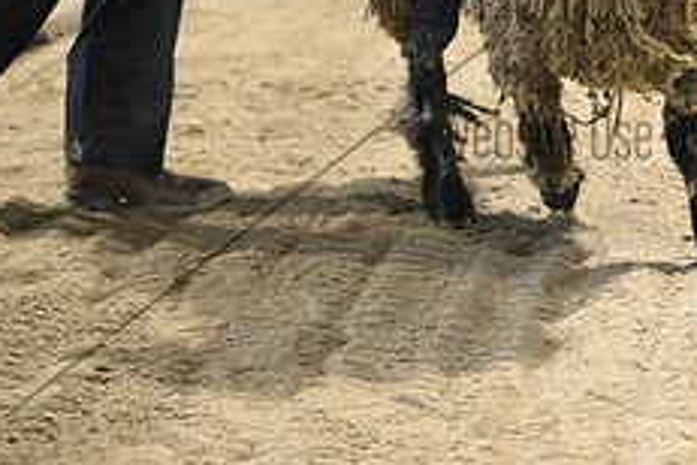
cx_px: 594
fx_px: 3407
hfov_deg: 11.6
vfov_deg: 7.8
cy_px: -35
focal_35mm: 176
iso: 4000
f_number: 2.8
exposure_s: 1/359
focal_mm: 70
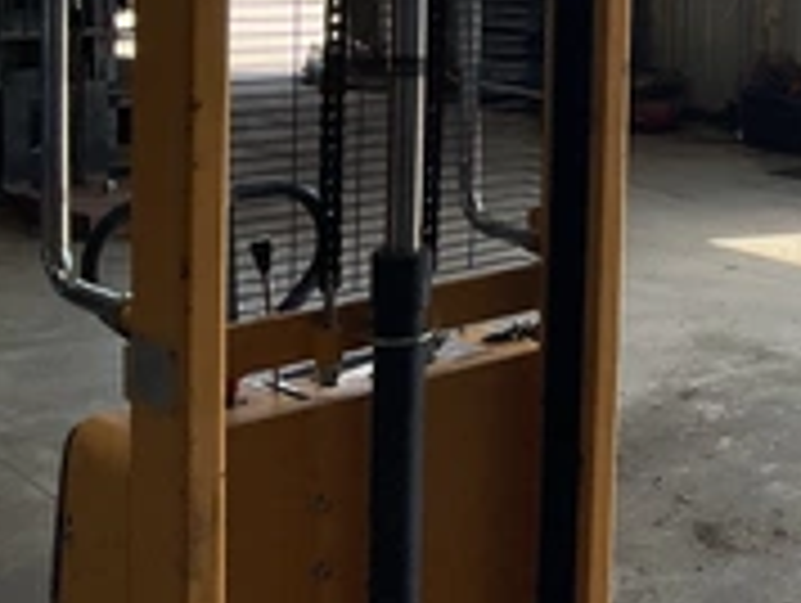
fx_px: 1506
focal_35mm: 65
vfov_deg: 21.9
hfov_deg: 27.6
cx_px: 846
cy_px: 18
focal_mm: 3
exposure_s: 1/642
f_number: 1.8
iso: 25
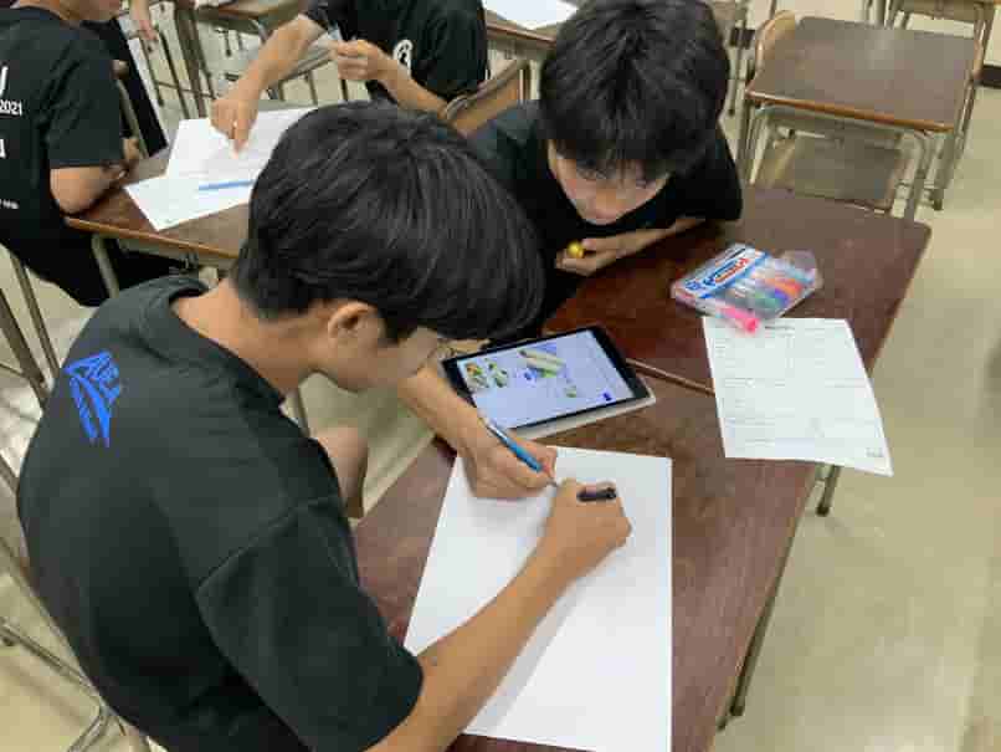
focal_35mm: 29
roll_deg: +1.3
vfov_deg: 48.3
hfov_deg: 61.6
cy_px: 376
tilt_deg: -39.5
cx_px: 500
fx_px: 839
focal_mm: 3
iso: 80
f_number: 1.8
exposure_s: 1/60
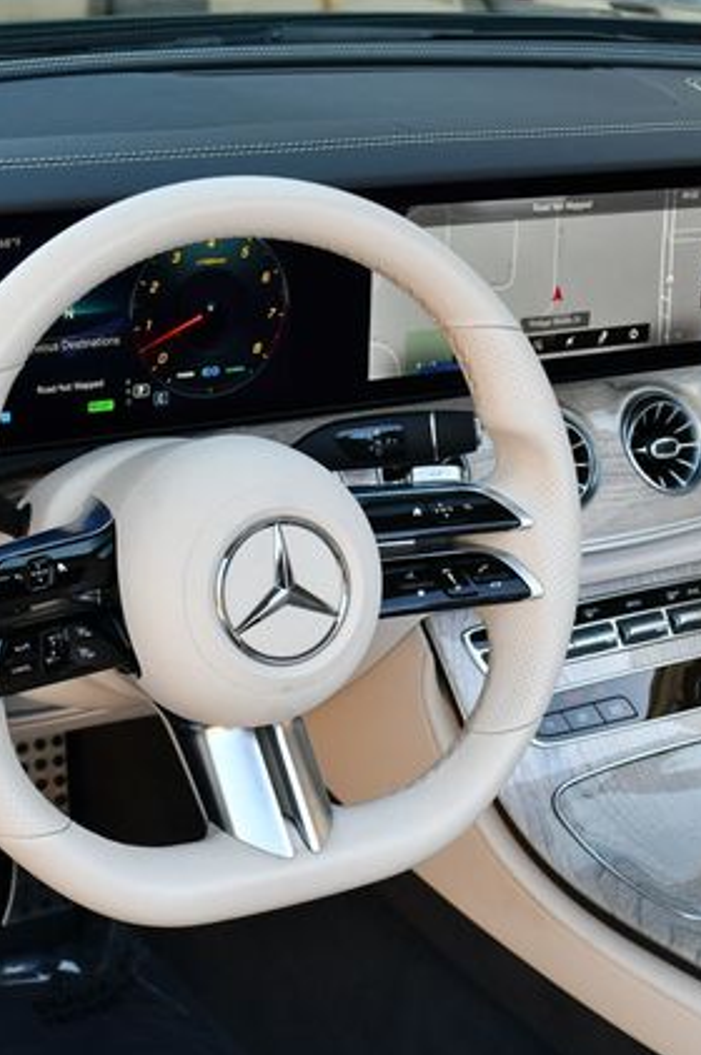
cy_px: 534
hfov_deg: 20.3
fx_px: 1960
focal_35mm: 67
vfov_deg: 30.1
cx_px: 353
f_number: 4.5
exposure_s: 1/250
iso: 400
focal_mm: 22
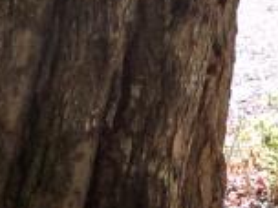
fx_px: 1735
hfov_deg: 9.1
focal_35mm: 216
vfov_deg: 6.5
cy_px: -319
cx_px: 16
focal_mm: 5.3
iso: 100
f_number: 3.4
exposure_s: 1/125
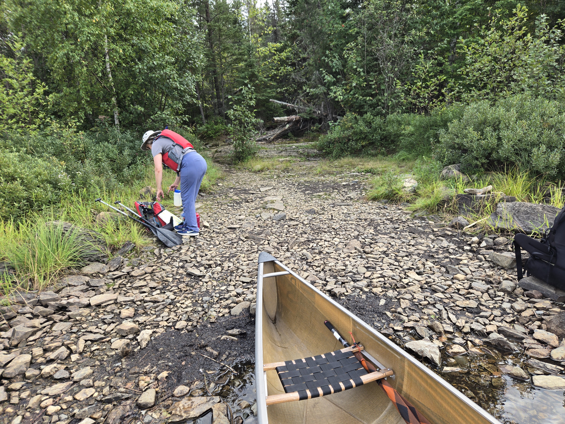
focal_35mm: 23
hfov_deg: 73.9
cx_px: 282
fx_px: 375
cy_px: 212
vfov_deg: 58.9
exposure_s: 1/218
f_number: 1.8
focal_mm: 5.4
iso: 25
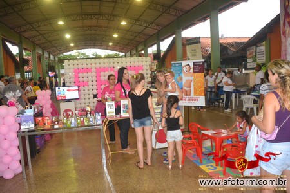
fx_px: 242
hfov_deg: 61.9
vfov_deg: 43.6
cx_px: 145
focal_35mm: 30
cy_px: 96
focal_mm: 20
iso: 1000
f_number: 3.5
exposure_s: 1/60
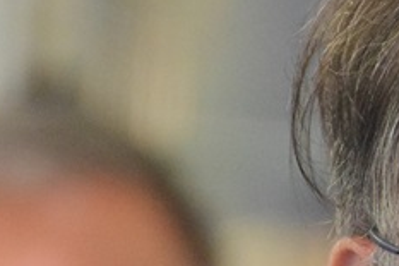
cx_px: 719
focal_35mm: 987
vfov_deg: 1.4
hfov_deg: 2.1
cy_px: 481
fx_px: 10931
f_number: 5
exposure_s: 1/500
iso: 6400
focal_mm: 170
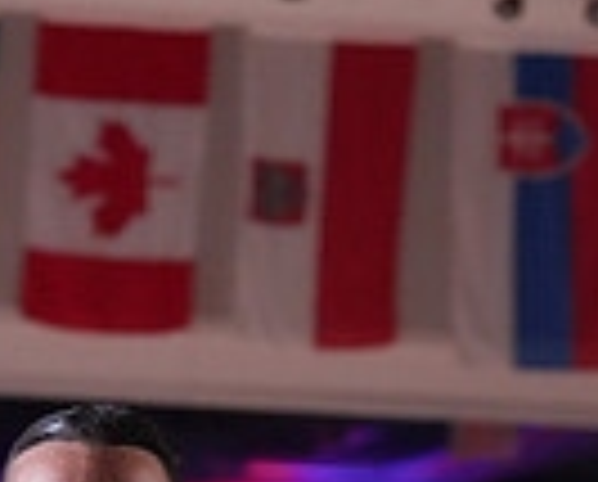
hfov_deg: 5.7
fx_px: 6013
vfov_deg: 4.5
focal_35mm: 339
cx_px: 22
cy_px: 836
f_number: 4
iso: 5000
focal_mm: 83
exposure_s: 1/400
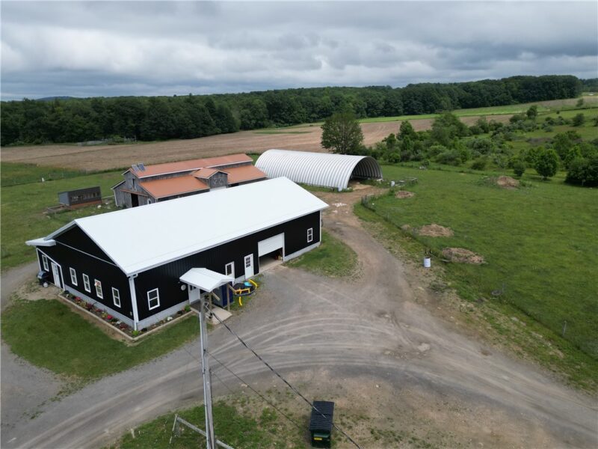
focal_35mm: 24
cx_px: 299
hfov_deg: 71.6
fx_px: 415
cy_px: 224
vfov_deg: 56.8
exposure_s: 1/5000
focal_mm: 6.72
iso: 160
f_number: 1.7
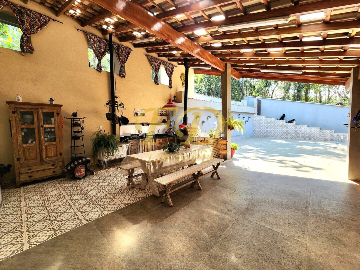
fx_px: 135
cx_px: 180
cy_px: 135
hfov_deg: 106.2
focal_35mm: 13
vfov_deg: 89.9
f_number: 2.2
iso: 50
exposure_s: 1/120
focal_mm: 2.2
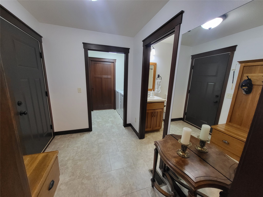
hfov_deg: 106.2
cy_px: 98
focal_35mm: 13
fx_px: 99
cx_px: 132
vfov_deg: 89.9
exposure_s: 1/60
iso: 400
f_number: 2.2
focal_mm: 1.74
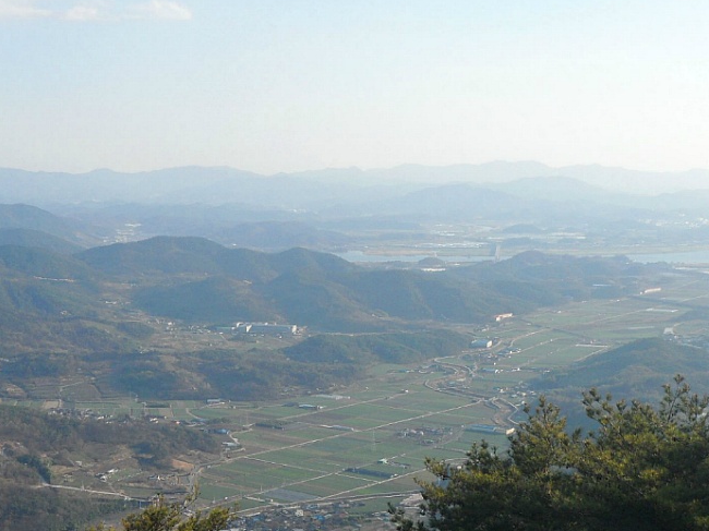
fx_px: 1310
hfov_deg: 30.3
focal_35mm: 64
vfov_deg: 22.9
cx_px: 317
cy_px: 307
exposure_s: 1/350
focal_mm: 7.8
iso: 80
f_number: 4.5
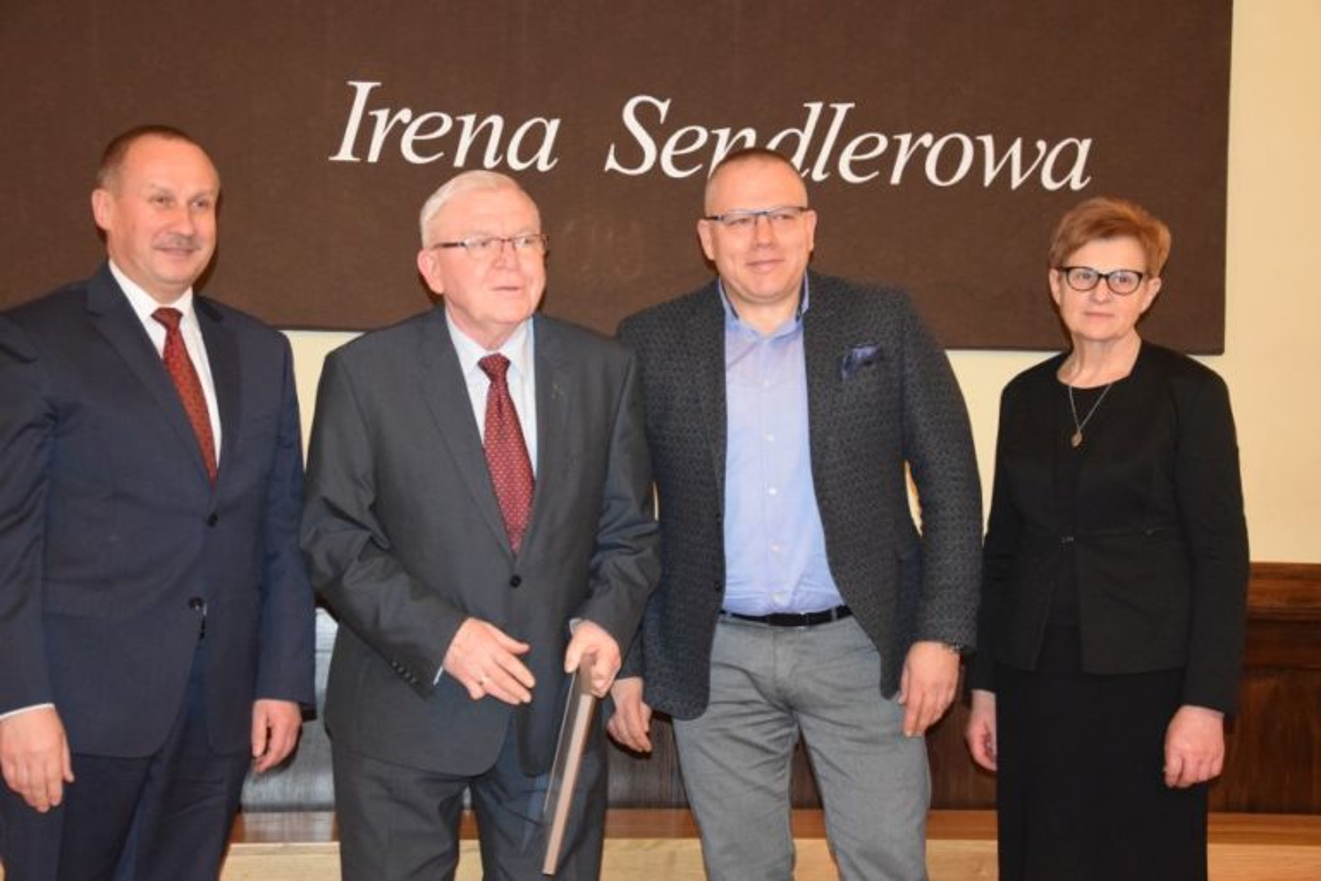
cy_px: 440
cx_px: 660
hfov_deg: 33.4
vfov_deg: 22.6
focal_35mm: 60
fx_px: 2201
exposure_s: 1/60
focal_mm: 40
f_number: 4.5
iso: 3200
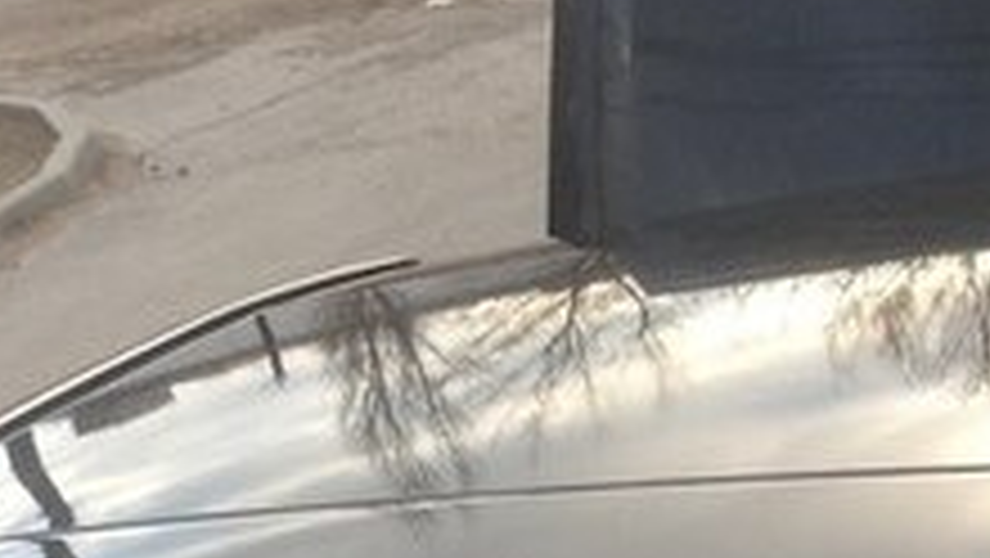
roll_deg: +13.6
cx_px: 220
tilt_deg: -19.1
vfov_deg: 10.9
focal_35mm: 108
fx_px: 2836
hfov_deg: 19.6
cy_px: 799
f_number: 2.4
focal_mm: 4.12
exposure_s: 1/139
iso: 50
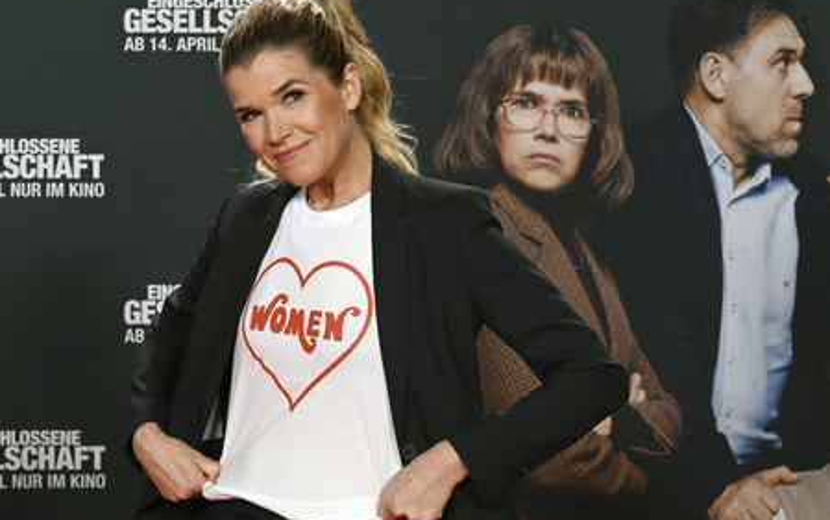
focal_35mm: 88
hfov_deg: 23.5
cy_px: 254
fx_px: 1991
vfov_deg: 14.9
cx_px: 415
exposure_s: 1/180
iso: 3200
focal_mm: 86
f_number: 4.8
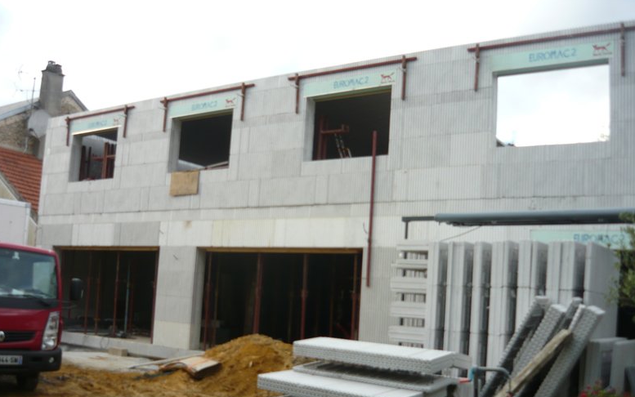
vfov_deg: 35.2
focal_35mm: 36
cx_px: 310
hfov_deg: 54.0
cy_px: 243
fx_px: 623
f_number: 2.8
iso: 100
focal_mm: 5.5
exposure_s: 1/200
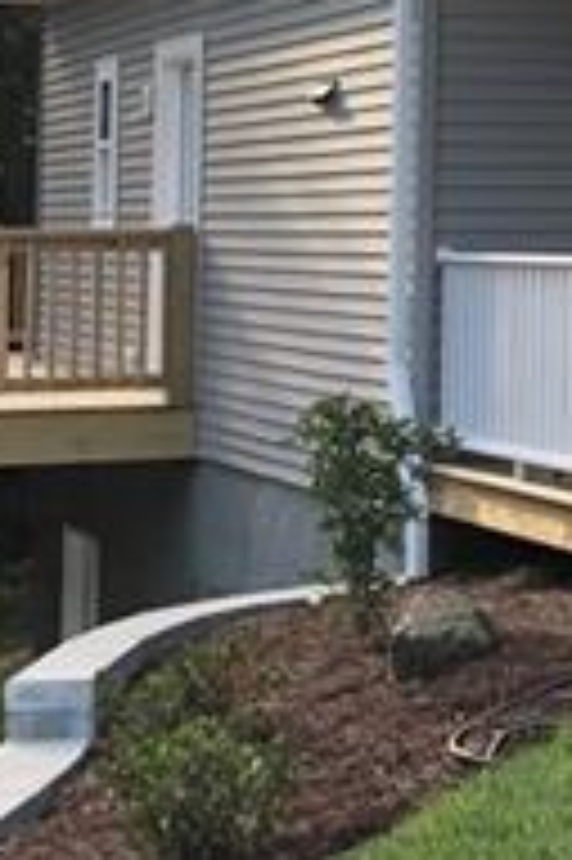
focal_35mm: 117
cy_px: 18
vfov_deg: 17.1
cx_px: 833
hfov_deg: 11.3
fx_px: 2793
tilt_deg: +5.0
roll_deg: +0.5
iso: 20
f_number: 1.8
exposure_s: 1/166
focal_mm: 3.99
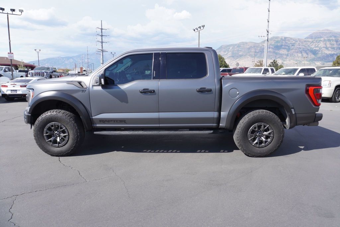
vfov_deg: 53.2
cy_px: 114
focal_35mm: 24
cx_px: 170
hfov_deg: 73.7
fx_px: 227
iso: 100
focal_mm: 16
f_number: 6.3
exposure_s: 1/200
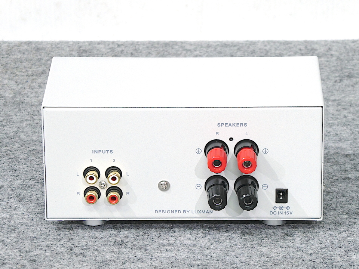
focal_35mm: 185
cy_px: 134
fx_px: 1919
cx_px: 180
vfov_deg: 8.0
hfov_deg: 10.7
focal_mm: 33.2
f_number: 5.6
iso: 200
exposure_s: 1/8
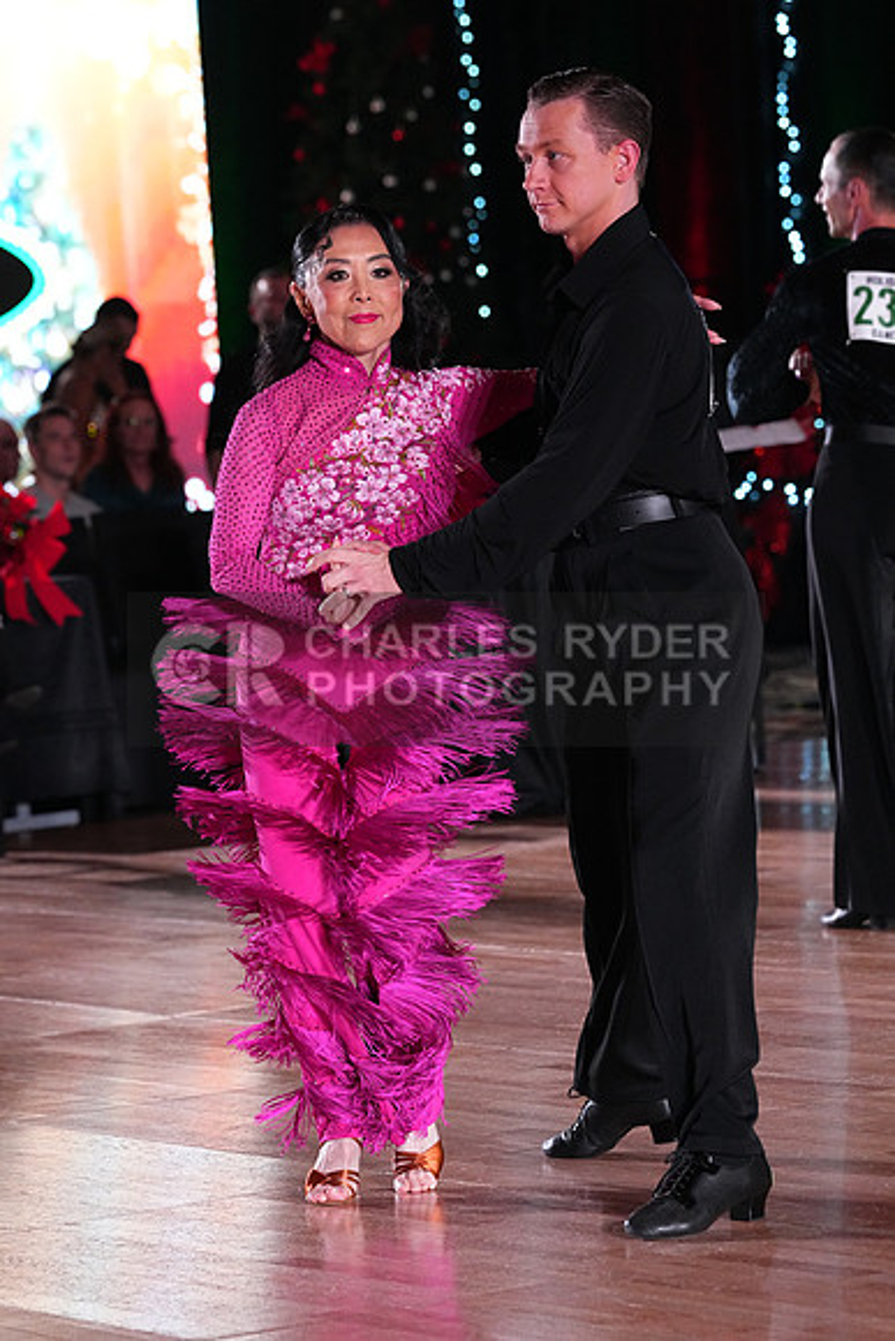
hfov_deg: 9.3
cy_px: 670
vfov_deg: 13.9
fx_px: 5515
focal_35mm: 148
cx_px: 448
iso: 6400
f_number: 5.6
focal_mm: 148
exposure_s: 1/400
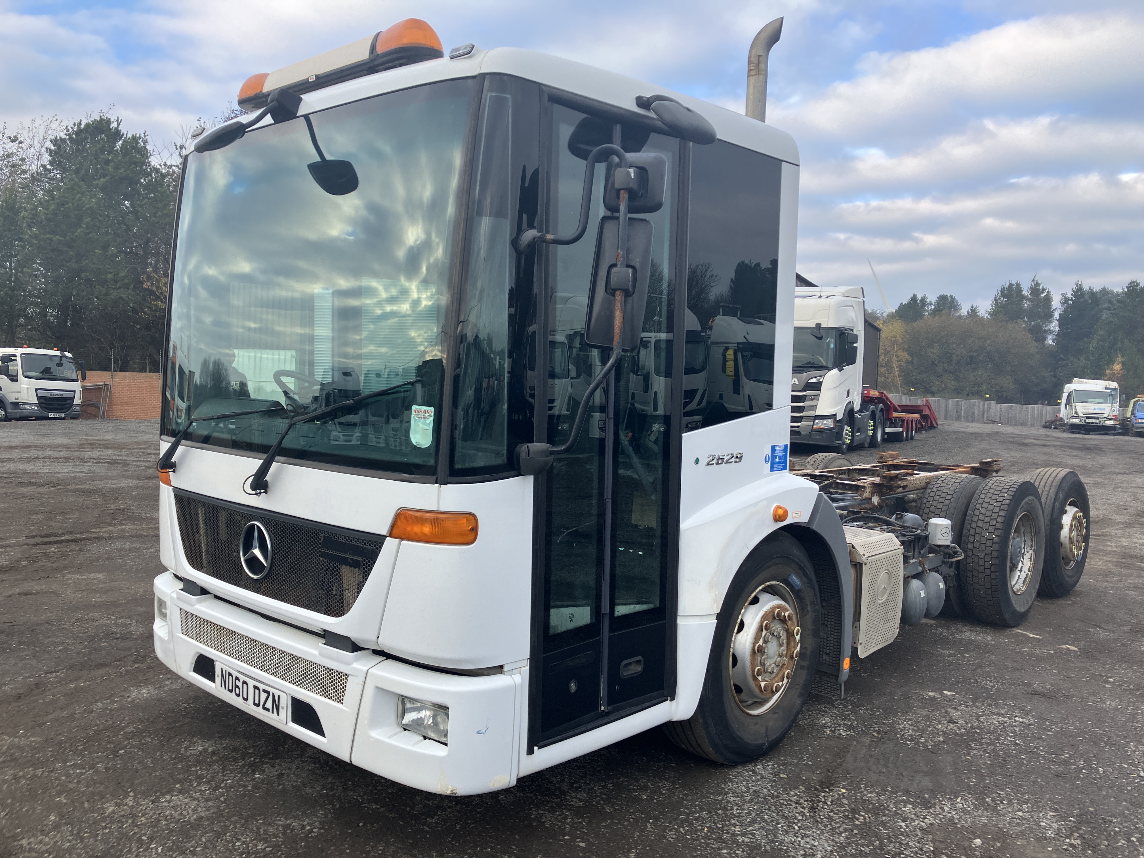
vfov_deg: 49.7
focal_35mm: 28
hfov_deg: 63.4
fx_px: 925
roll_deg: -1.9
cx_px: 572
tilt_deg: -2.3
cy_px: 429
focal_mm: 3.99
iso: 32
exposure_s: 1/442
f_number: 1.8
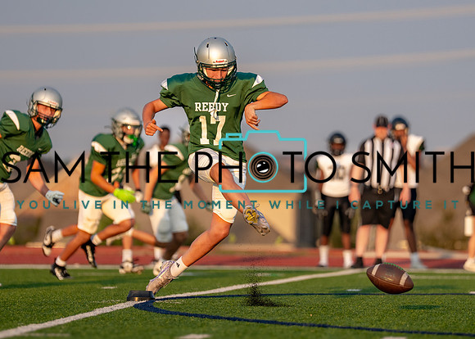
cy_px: 145
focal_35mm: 343
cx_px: 249
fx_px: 4628
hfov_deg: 5.9
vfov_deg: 4.2
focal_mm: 200
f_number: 2.8
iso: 250
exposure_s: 1/2000
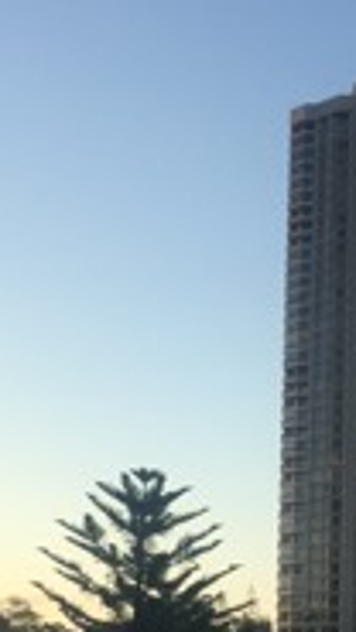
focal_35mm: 89
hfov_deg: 13.4
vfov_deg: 23.9
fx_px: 1494
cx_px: 335
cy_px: 393
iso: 32
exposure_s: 1/989
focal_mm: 4.15
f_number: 2.2
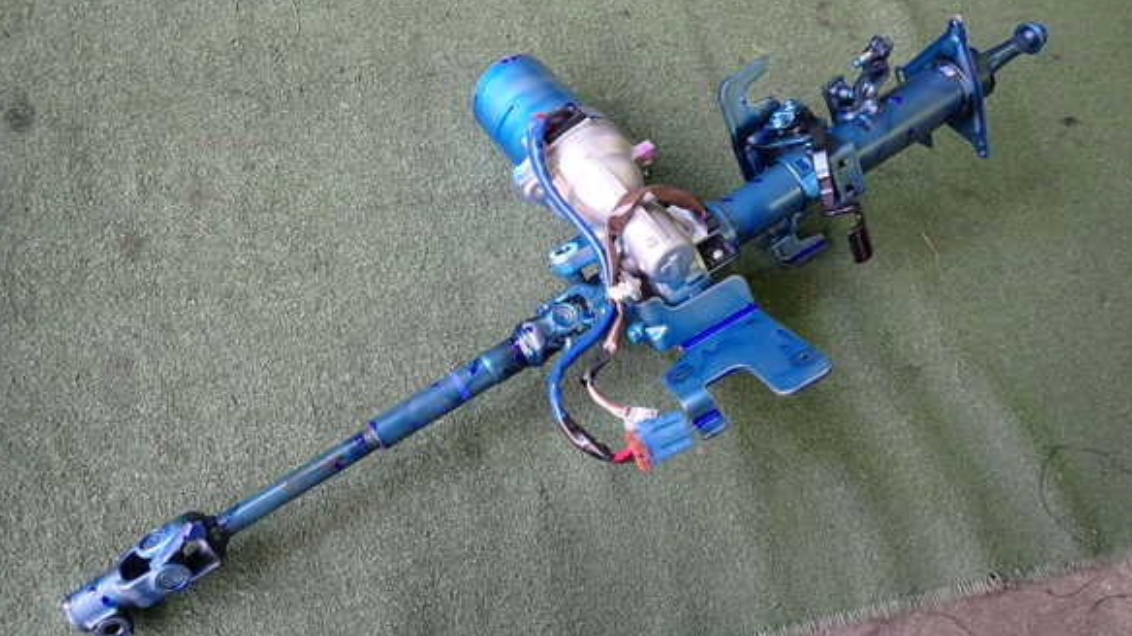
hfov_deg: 67.9
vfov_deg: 41.4
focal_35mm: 28
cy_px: 332
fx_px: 840
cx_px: 560
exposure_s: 1/40
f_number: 2
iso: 200
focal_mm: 4.5
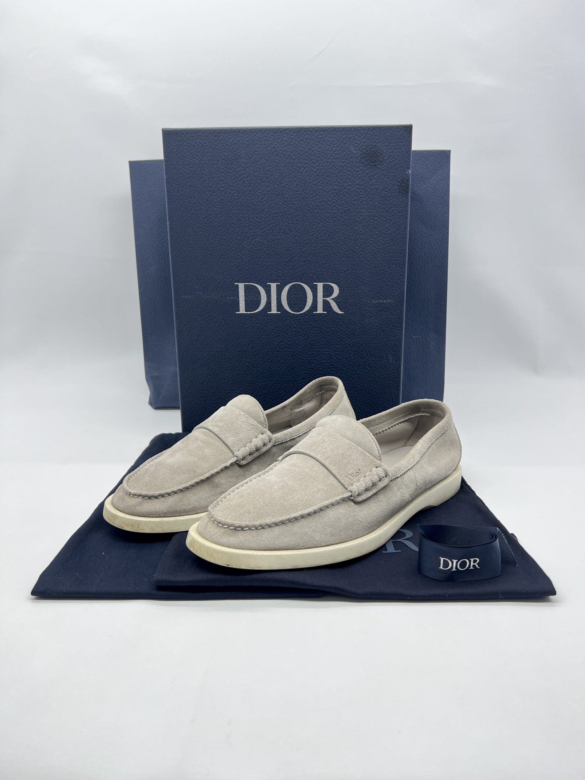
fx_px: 586
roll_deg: +0.2
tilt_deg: -14.2
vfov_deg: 67.3
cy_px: 390
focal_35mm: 26
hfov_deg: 53.1
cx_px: 292
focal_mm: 5.7
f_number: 1.5
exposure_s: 1/100
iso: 50
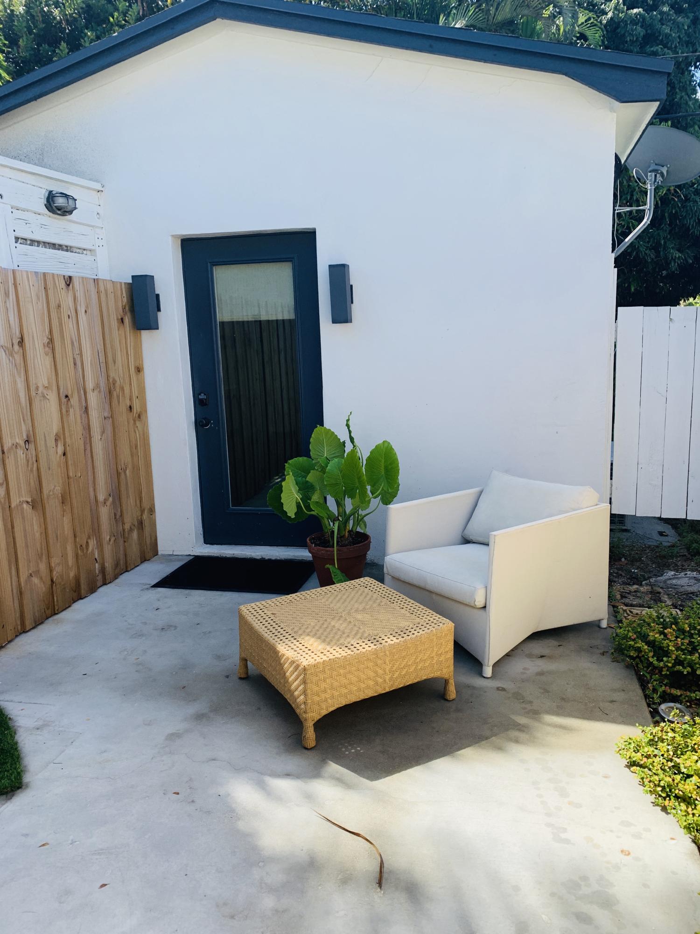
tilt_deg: -9.3
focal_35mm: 26
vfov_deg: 67.3
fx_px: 701
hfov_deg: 53.1
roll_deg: +1.3
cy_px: 467
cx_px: 350
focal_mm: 4.25
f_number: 1.8
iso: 25
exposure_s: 1/928
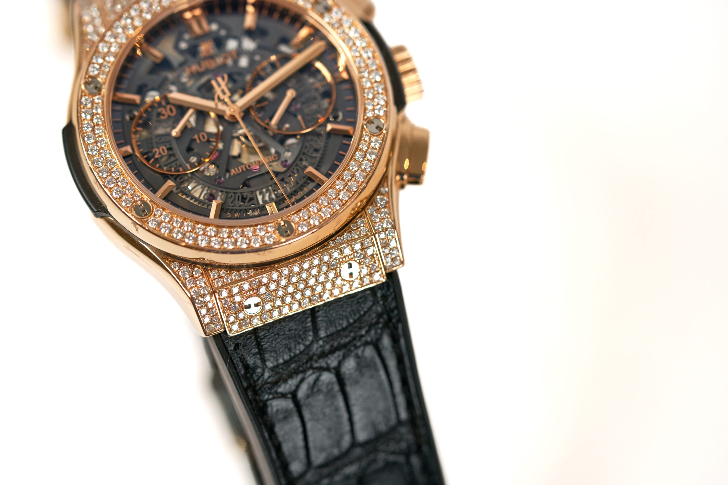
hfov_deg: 22.6
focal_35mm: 90
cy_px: 242
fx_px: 1820
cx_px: 364
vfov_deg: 15.2
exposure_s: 1/250
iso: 200
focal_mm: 90
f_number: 3.5
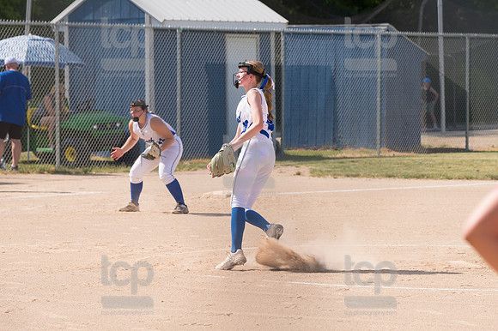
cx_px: 249
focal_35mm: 195
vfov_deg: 7.0
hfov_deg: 10.6
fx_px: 2696
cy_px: 166
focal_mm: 130
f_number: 5.6
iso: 400
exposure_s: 1/1600
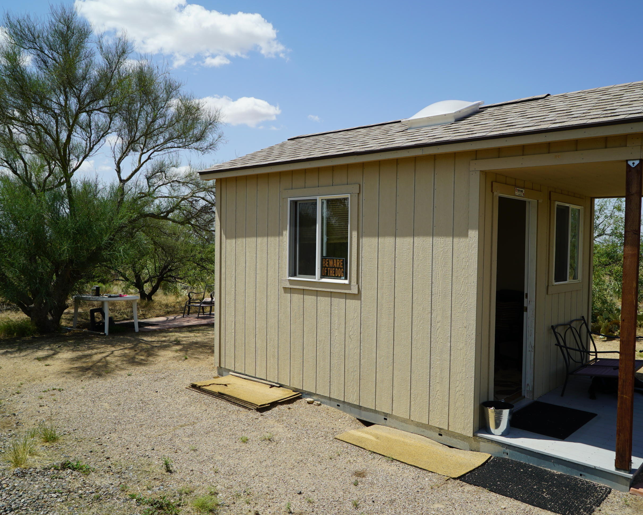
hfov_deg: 62.1
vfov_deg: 51.5
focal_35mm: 28
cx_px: 343
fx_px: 533
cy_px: 257
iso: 100
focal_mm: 24
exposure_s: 1/125
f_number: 14
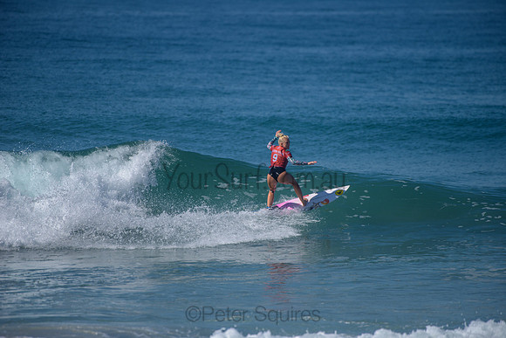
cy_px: 169
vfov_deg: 2.8
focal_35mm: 500
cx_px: 253
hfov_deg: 4.1
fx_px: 7029
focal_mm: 500
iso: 125
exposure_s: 1/2000
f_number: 5.6
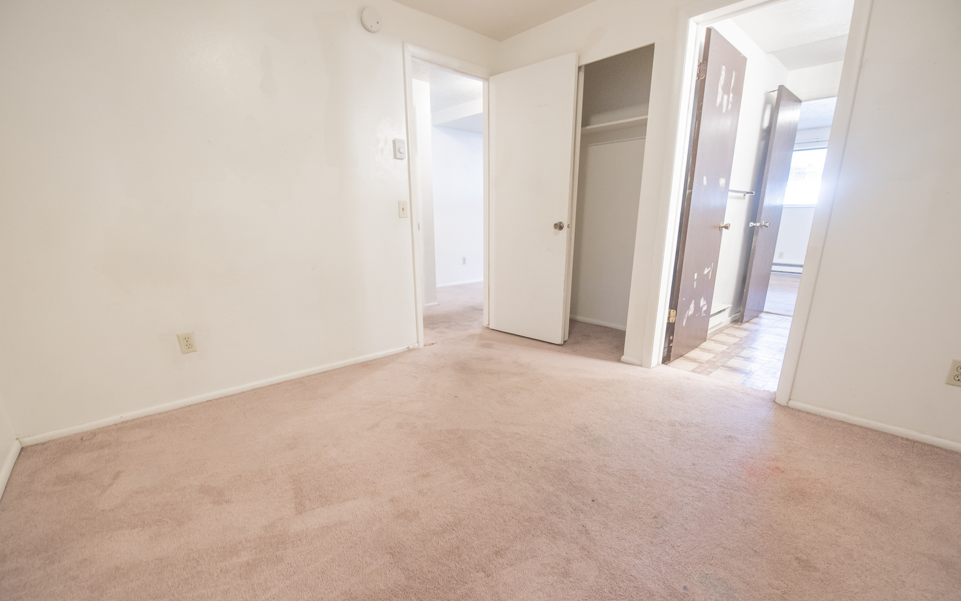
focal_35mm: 15
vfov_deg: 74.6
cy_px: 333
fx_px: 393
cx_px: 474
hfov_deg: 101.4
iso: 1000
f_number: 3.5
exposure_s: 1/40
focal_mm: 14
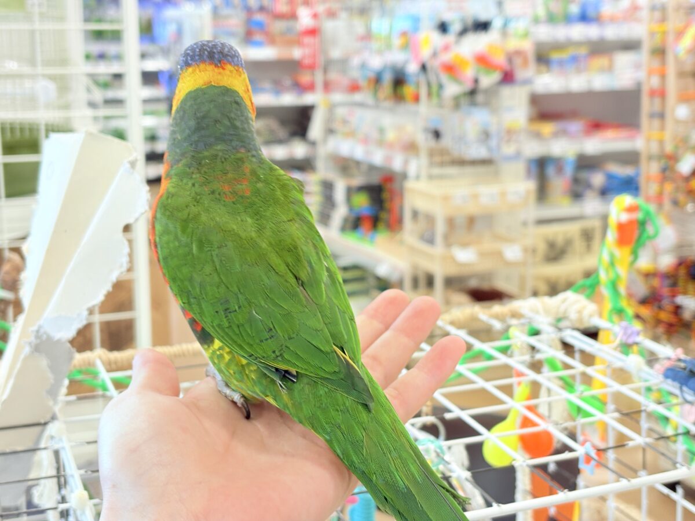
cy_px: 260
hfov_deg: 36.8
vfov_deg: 28.0
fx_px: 1044
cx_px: 348
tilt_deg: -11.8
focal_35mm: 52
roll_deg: +1.4
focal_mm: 5.96
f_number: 1.6
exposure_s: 1/50
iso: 50
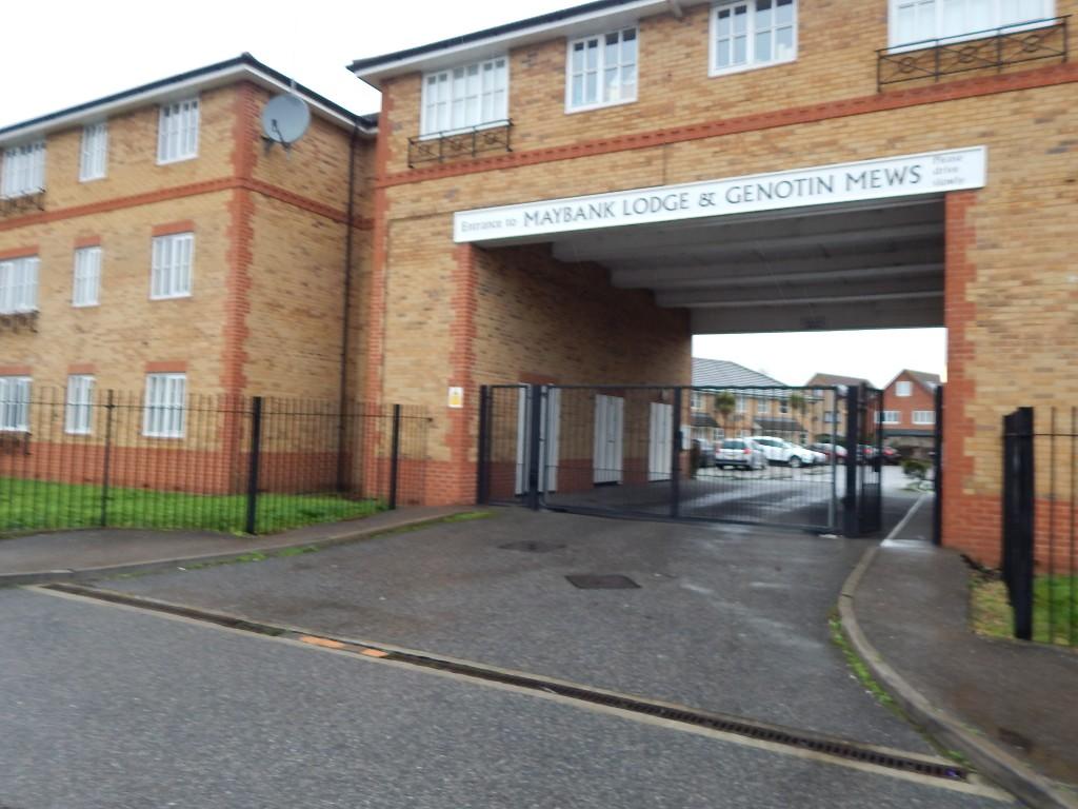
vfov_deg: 54.9
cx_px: 539
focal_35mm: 25
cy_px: 404
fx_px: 779
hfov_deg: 69.4
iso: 125
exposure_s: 1/100
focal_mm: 4.5
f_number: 3.1
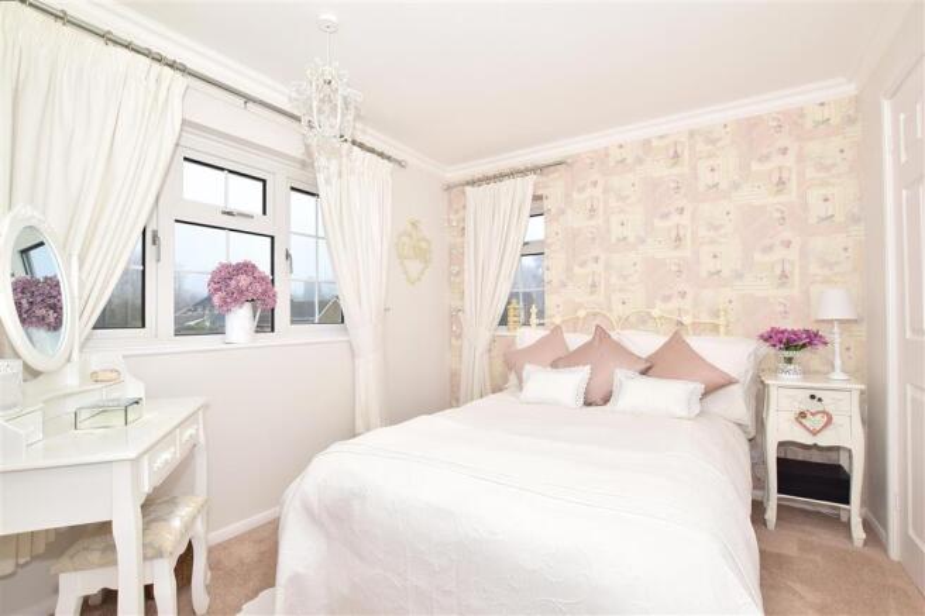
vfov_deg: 77.3
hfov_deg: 100.4
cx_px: 462
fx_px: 385
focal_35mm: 15
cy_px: 308
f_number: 7.1
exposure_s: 1/125
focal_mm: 10
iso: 400
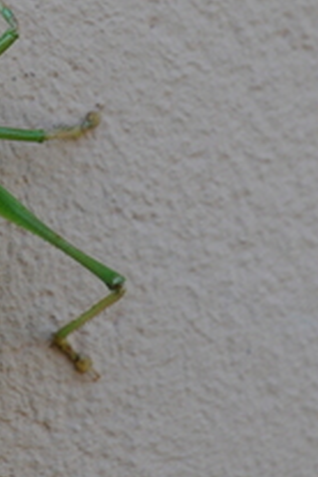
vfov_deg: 7.4
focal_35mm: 278
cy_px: 122
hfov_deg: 4.9
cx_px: -75
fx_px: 3683
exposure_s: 1/125
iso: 400
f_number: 7.1
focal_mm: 60
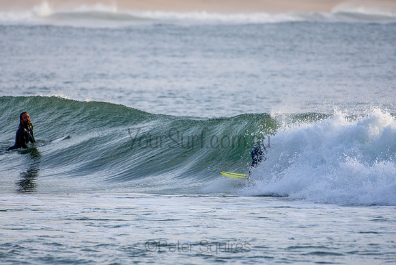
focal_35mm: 750
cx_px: 198
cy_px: 132
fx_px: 8252
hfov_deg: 2.7
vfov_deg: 1.8
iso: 640
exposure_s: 1/2000
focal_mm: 500
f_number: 5.6
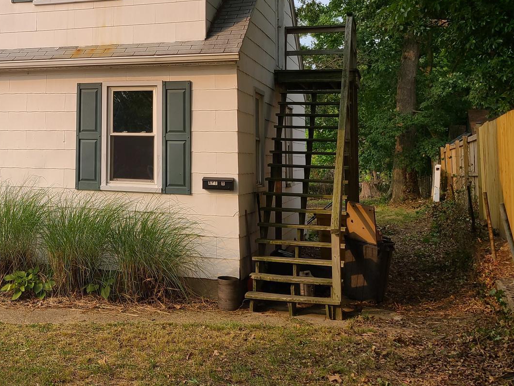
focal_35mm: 50
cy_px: 71
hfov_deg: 36.0
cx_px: 55
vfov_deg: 28.4
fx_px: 743
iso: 40
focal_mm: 5.4
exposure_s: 1/883
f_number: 1.8
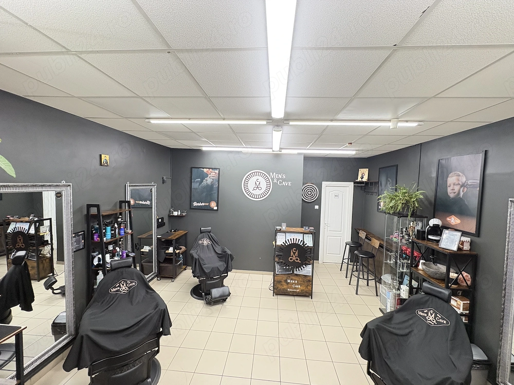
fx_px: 208
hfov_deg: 102.1
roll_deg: -1.8
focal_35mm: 14
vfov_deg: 85.7
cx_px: 257
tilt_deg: -1.9
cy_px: 192
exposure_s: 1/100
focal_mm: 2.22
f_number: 2.2
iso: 250
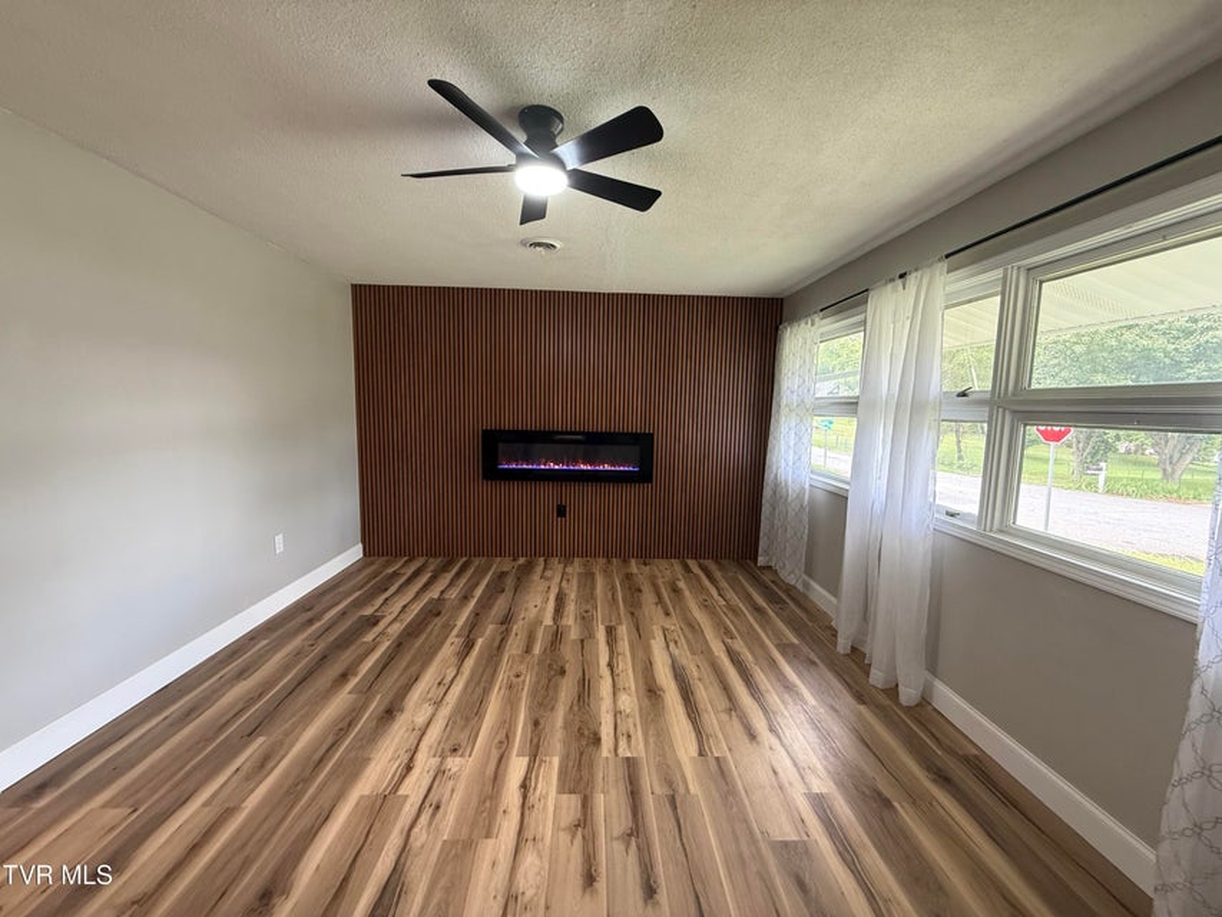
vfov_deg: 85.7
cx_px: 611
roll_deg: -1.2
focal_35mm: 14
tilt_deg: -5.3
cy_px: 458
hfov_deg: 102.1
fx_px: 494
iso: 320
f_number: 2.2
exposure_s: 1/69
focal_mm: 2.22
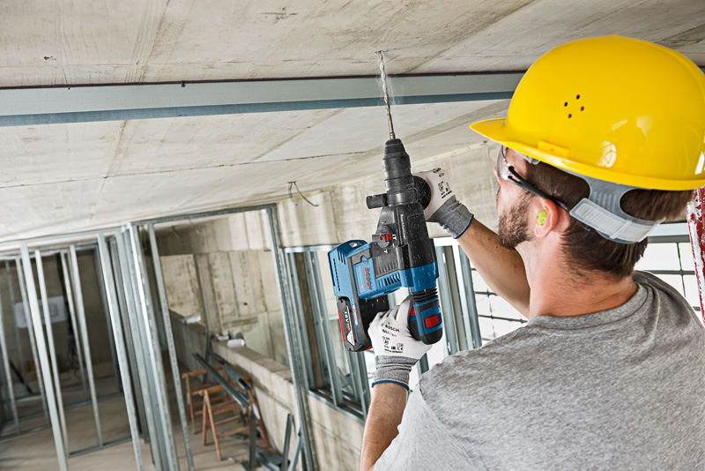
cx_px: 352
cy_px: 236
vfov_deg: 41.1
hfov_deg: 58.7
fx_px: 627
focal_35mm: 32
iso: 400
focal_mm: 32
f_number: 6.3
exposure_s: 1/60
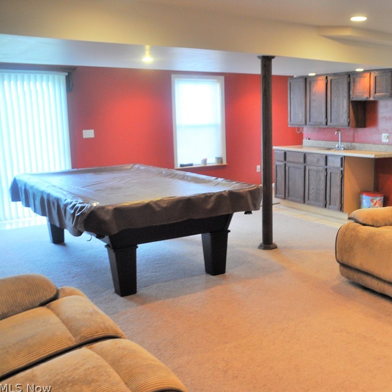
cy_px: 198
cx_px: 296
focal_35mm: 39
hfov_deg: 41.5
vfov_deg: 42.8
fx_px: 500
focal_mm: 20
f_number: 4
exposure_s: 1/60
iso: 640
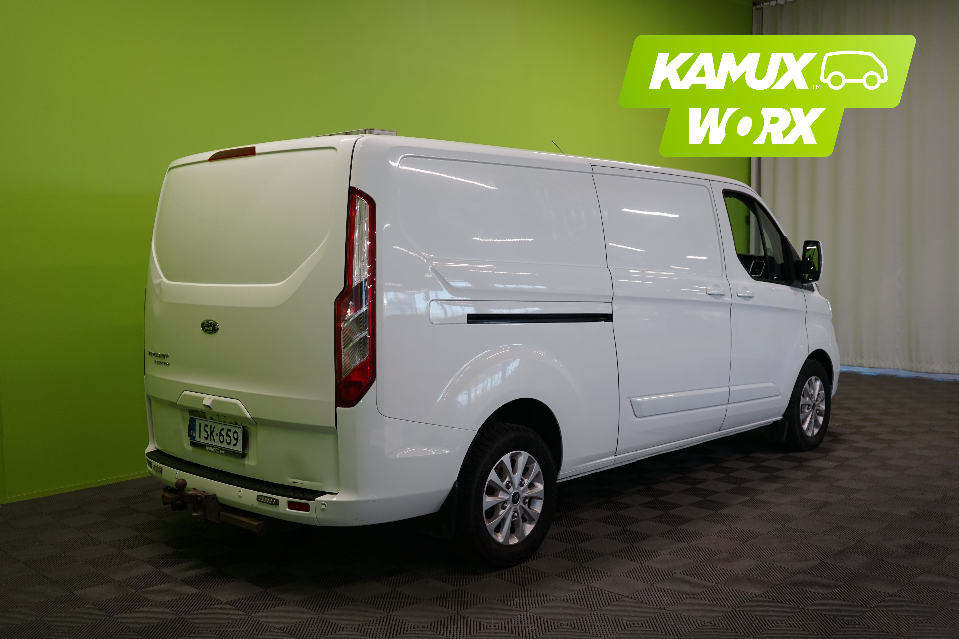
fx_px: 906
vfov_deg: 38.9
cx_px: 480
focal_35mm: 34
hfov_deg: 55.8
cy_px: 320
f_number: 4
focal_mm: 34
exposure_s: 1/160
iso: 500
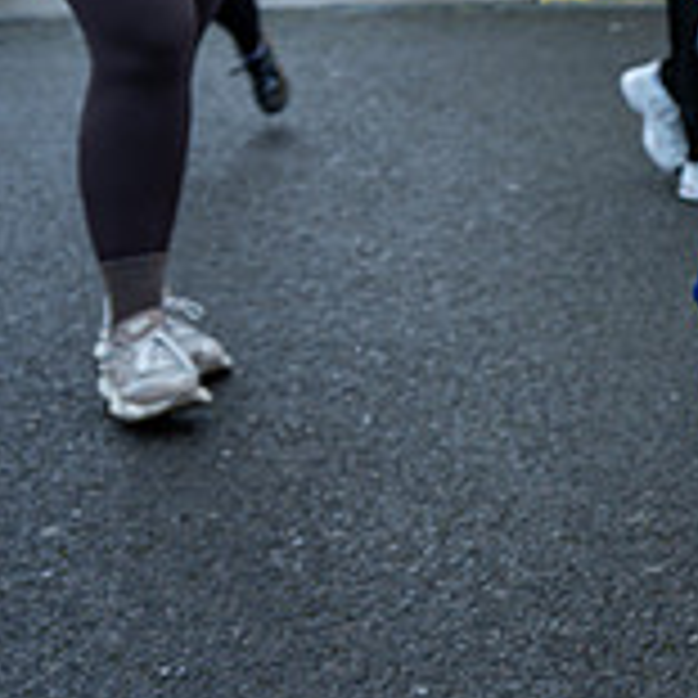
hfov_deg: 16.1
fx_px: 2144
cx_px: 1193
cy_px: 47
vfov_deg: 18.1
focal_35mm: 94
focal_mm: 29.5
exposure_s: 1/200
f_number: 4
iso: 100
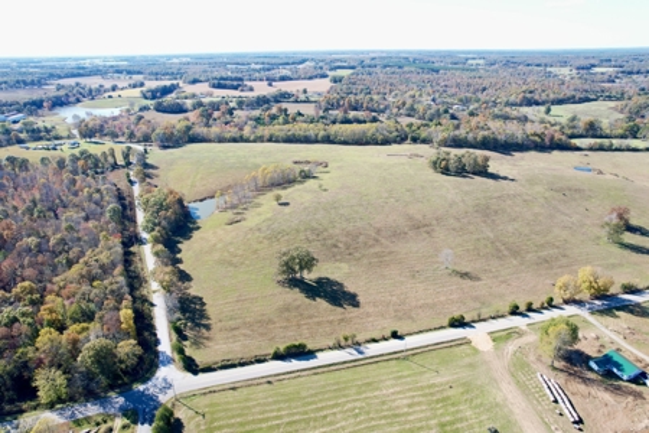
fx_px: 397
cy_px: 216
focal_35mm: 22
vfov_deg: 57.2
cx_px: 324
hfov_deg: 78.6
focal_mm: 8.38
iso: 200
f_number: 2.8
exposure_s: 1/640
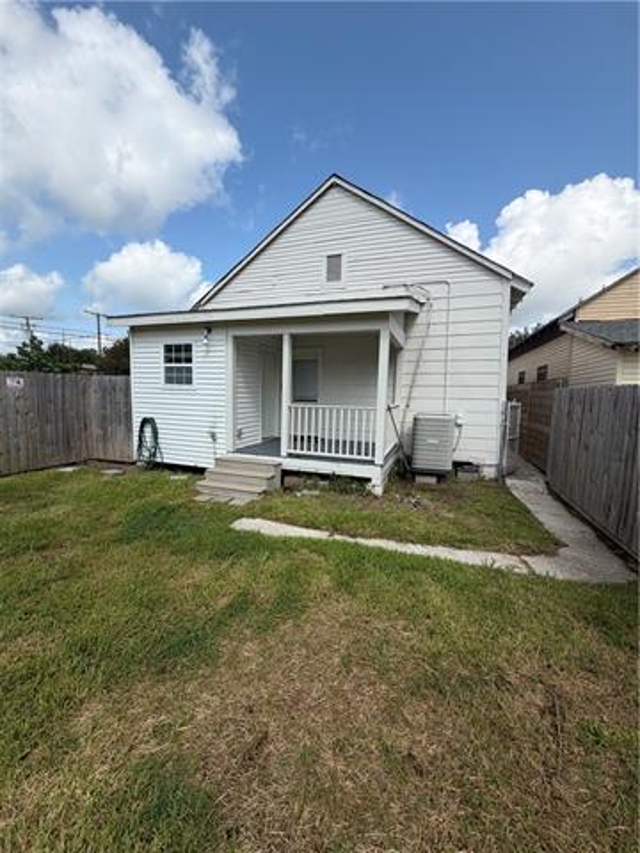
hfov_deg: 85.7
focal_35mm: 14
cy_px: 426
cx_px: 320
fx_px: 345
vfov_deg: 102.1
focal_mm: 2.22
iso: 20
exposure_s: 1/770
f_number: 2.2
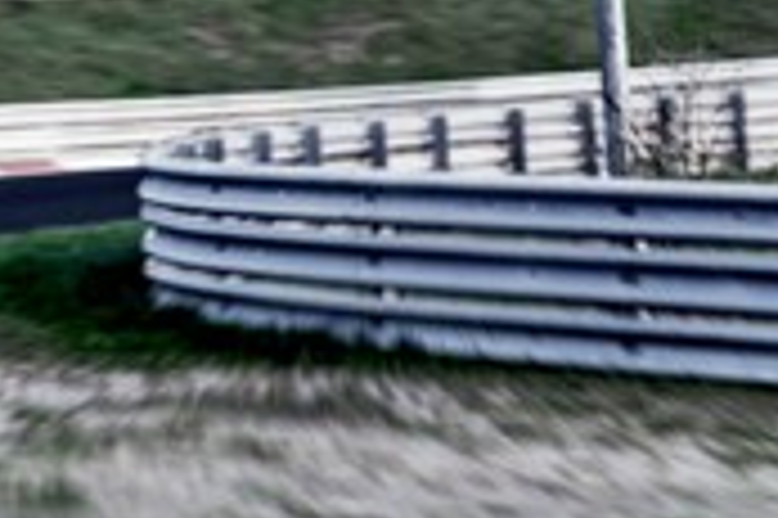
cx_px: -980
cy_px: 92
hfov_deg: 8.7
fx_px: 4728
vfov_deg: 6.3
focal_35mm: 219
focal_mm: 37
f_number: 4
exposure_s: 1/80
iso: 400
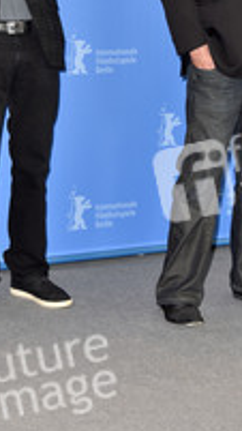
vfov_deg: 17.5
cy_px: 64
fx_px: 1381
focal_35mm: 121
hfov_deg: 10.0
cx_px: 69
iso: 640
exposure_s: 1/160
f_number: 5.6
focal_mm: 58
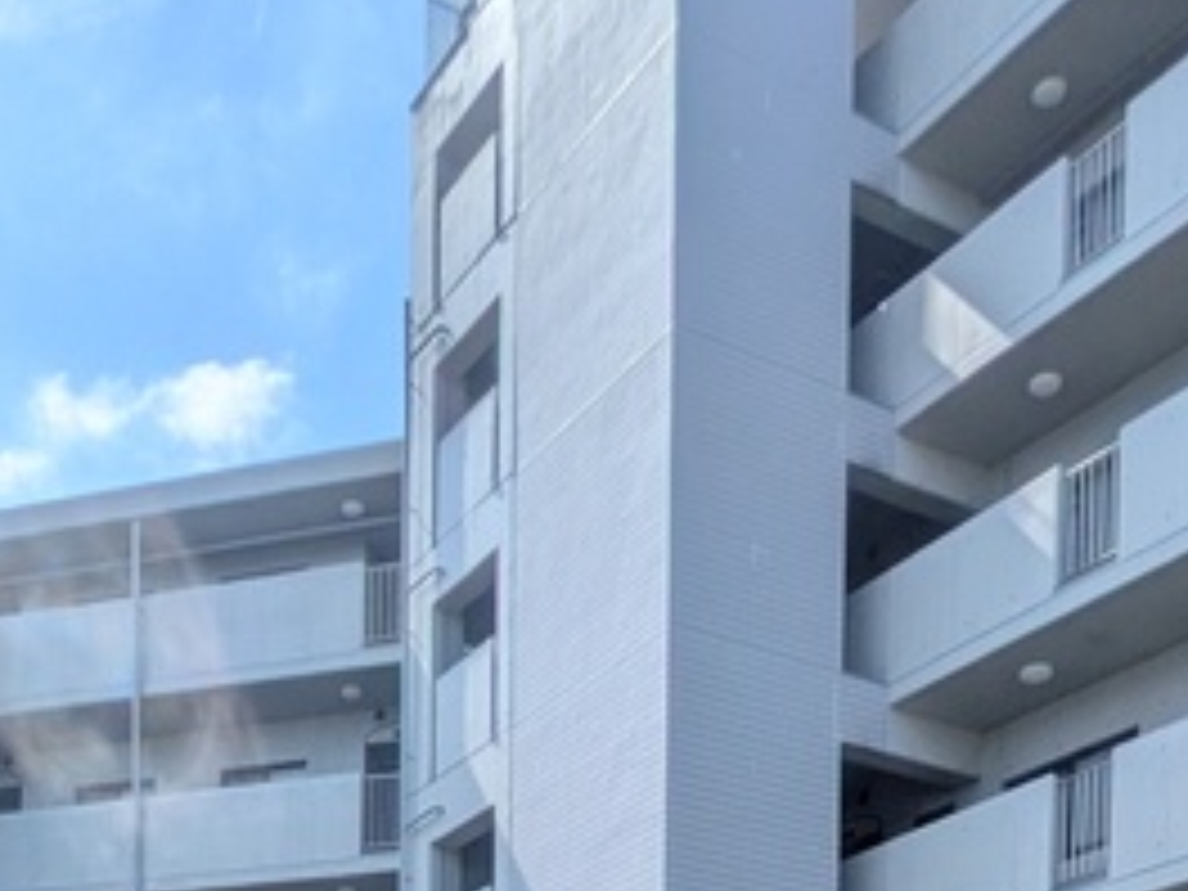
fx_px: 1750
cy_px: 1494
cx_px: 495
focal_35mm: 51
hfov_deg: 37.4
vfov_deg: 21.5
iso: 50
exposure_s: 1/2469
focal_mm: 1.83
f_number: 2.2
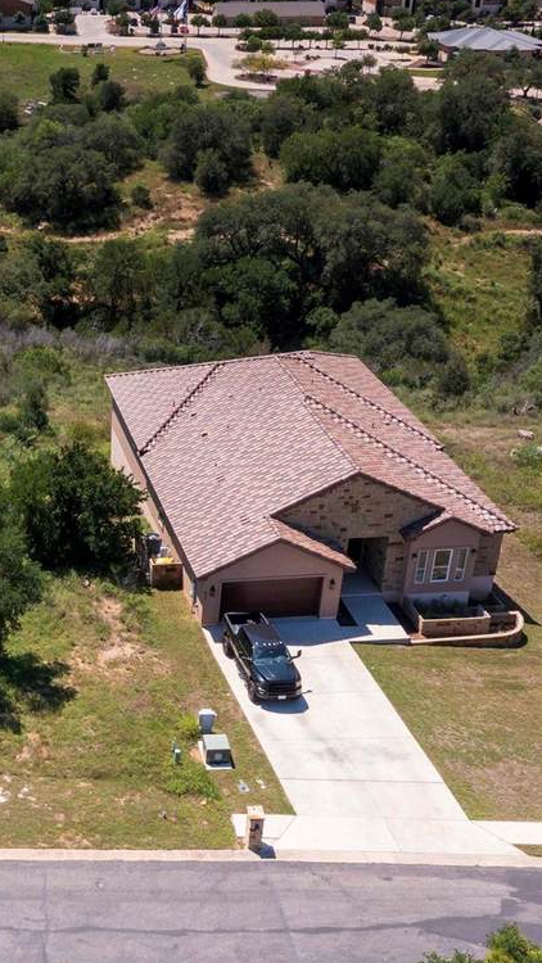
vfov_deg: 41.3
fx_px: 1277
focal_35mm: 50
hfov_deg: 22.8
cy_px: 529
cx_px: -28
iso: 100
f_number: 5.6
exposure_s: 1/100
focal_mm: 10.26
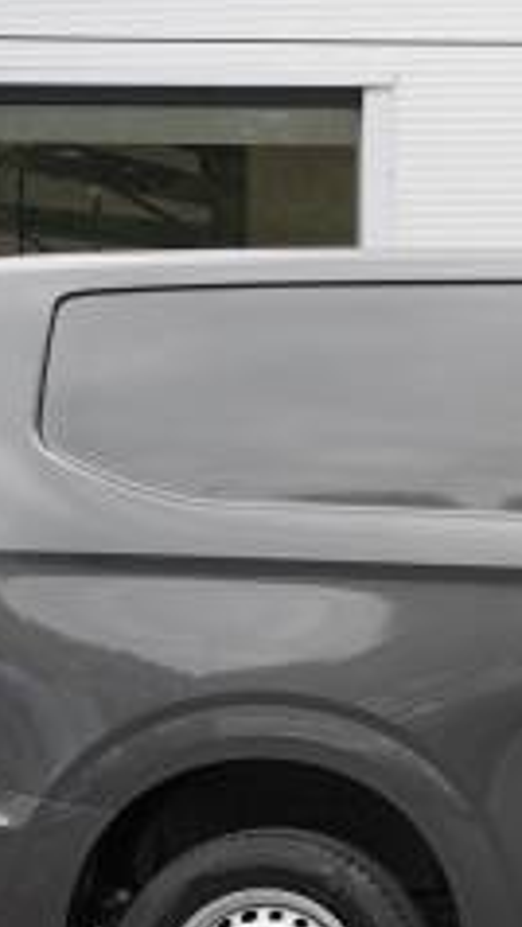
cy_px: 592
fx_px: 2753
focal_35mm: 112
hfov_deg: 10.2
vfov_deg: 19.1
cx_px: 974
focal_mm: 39.7
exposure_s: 1/160
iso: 200
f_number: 4
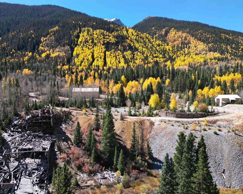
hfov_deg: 65.9
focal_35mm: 26
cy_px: 99
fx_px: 187
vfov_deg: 54.9
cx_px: 109
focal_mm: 6.72
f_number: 1.7
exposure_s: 1/30
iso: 100
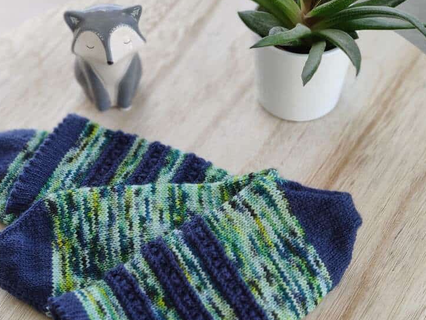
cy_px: 207
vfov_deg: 25.6
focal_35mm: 57
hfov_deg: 33.6
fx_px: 702
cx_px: 165
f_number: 2
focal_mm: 8.16
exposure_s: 1/120
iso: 100
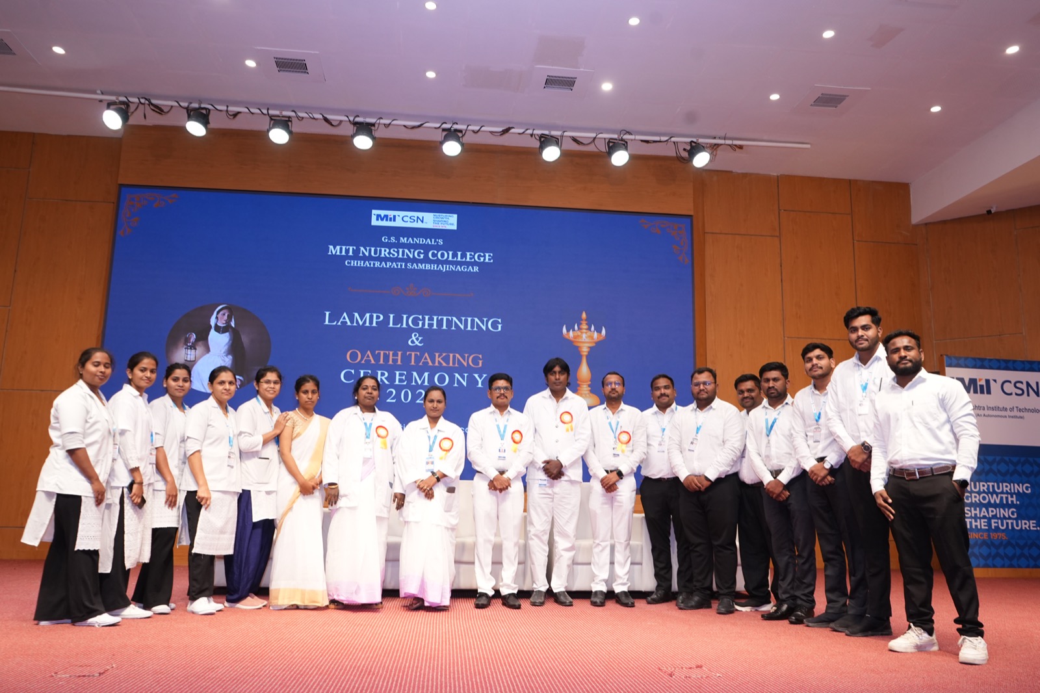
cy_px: 346
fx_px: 809
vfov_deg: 46.4
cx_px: 520
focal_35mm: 28
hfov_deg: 65.5
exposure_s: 1/125
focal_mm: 28
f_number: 6.3
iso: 1250
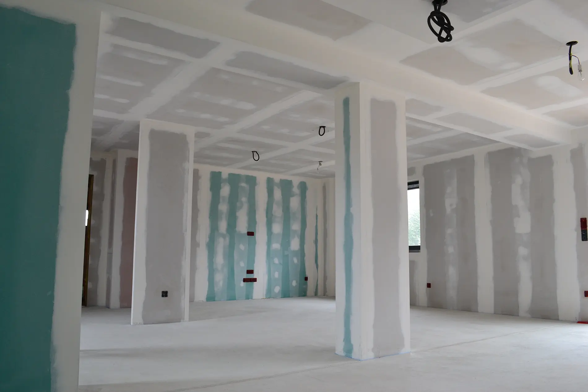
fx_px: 441
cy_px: 196
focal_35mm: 27
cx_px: 294
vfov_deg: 47.9
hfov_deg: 67.4
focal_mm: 18
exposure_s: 1/50
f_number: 8
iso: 400
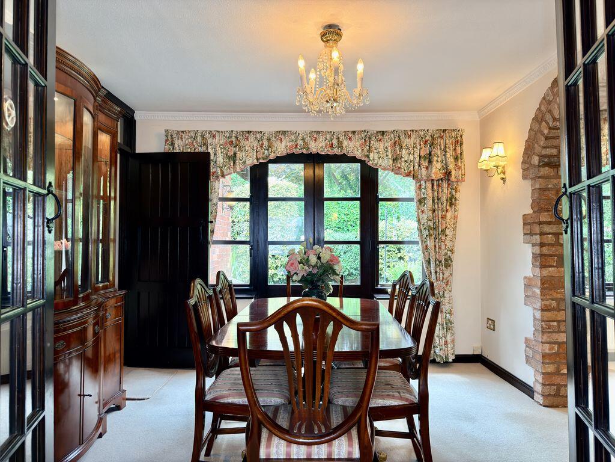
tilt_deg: +0.3
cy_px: 231
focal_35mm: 24
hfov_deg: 71.6
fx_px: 426
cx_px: 308
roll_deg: +0.9
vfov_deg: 56.8
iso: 160
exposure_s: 1/100
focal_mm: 6.76
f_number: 1.78
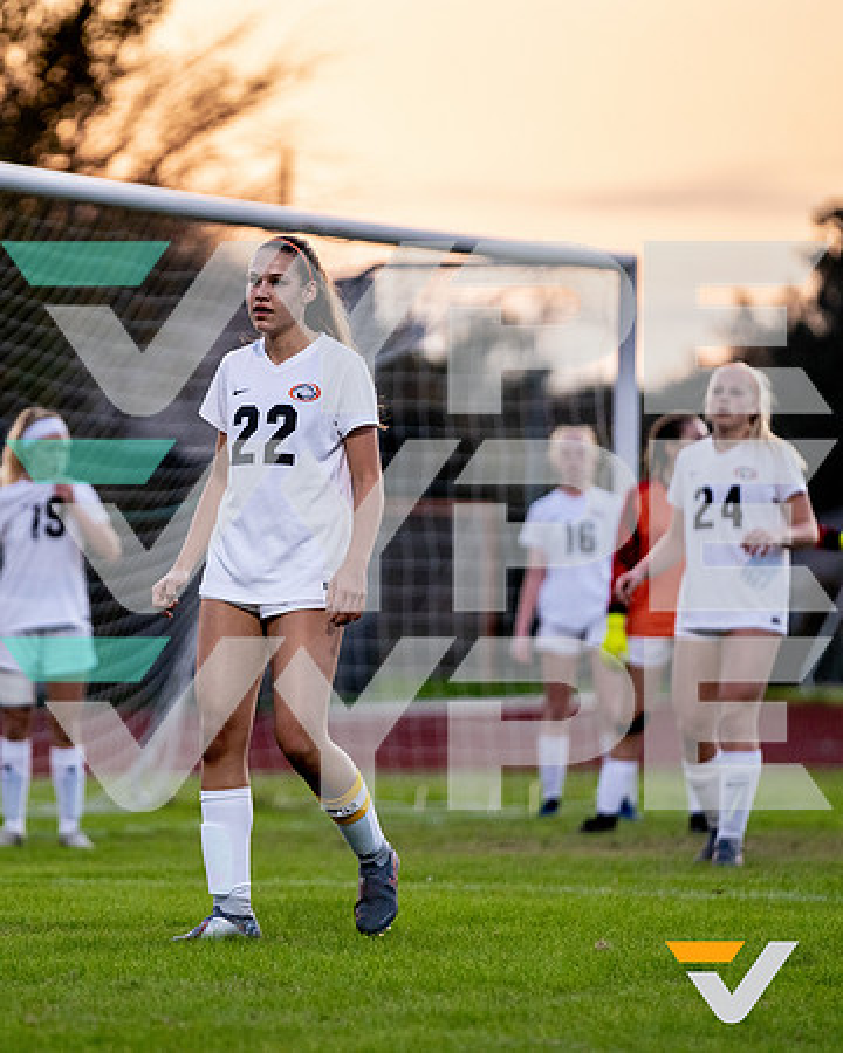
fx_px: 8781
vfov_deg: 6.9
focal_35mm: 282
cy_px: 526
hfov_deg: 5.5
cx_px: 223
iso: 1250
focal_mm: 200
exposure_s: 1/1600
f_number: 2.8
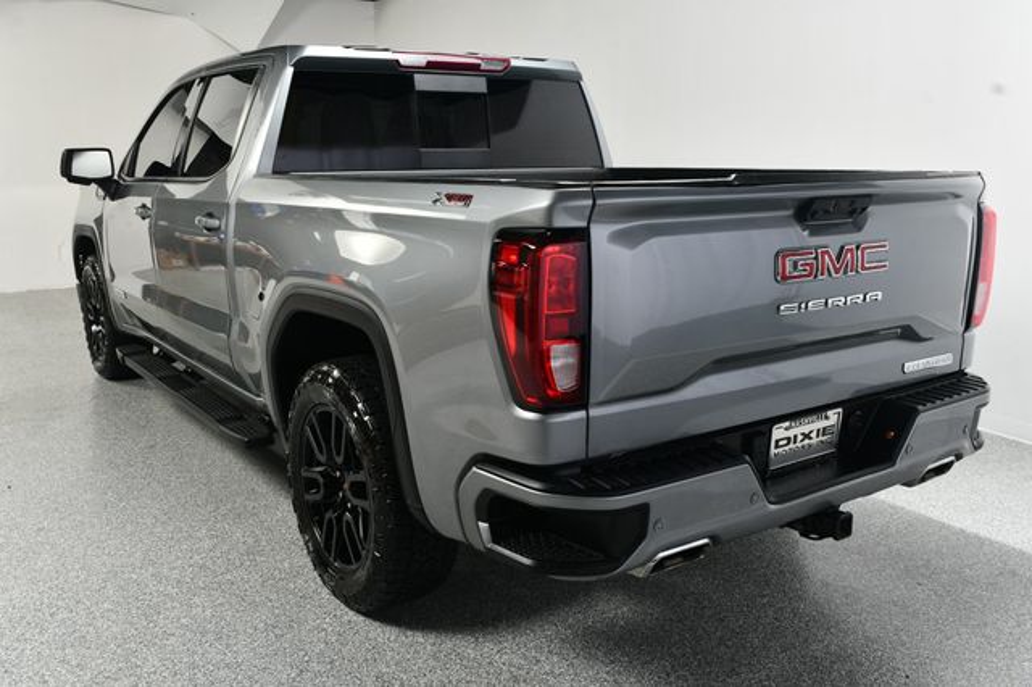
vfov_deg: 39.9
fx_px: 945
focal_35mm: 33
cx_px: 516
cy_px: 344
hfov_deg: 57.2
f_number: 10
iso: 100
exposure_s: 1/160
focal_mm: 22
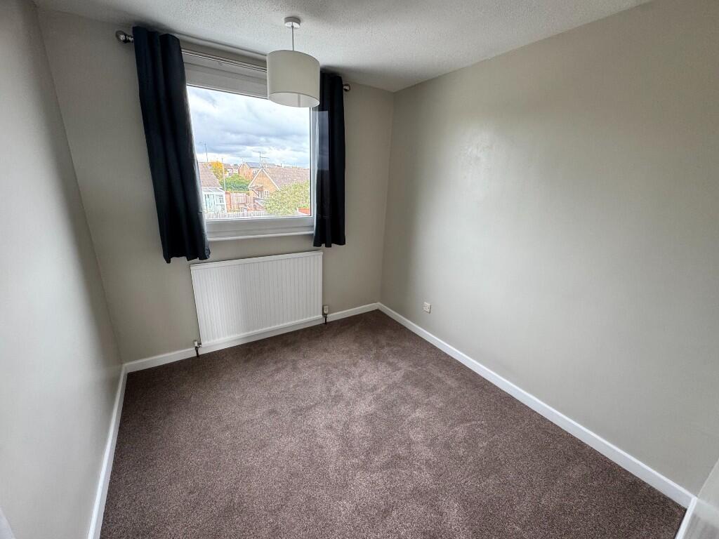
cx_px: 360
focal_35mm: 14
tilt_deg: -17.5
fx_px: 291
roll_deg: -2.3
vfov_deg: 85.7
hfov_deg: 102.1
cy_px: 270
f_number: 2.2
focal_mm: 2.22
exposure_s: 1/99
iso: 160
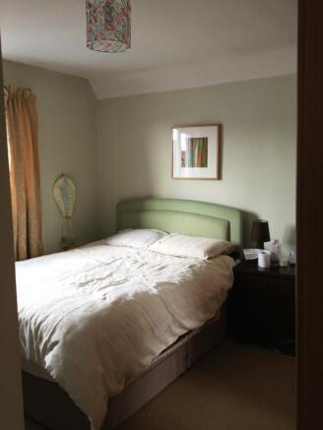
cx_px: 162
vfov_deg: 52.6
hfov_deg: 40.7
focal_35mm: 35
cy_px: 215
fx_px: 435
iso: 50
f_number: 2.4
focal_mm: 4.28
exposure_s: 1/40
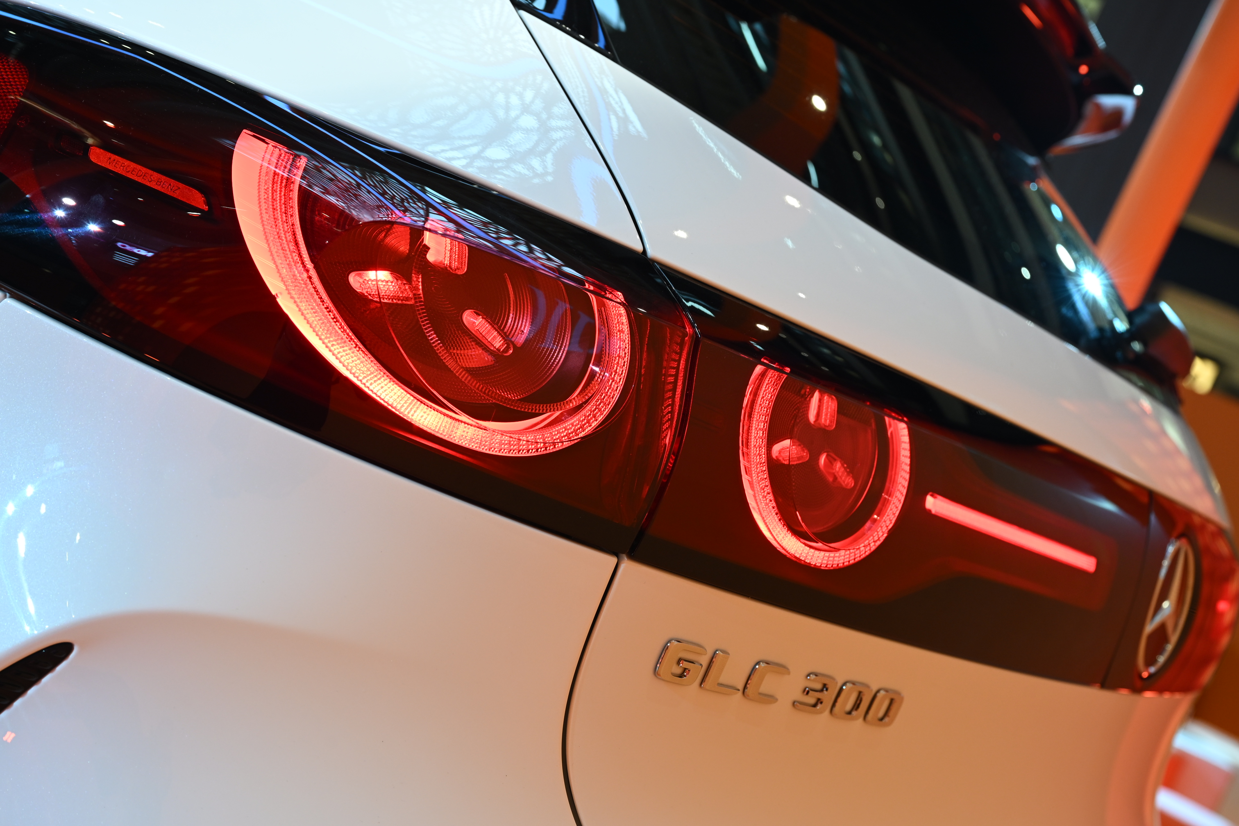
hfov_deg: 38.2
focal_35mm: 52
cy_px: 413
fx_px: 1790
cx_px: 620
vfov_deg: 26.0
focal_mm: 52
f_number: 6.3
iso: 800
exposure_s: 1/60
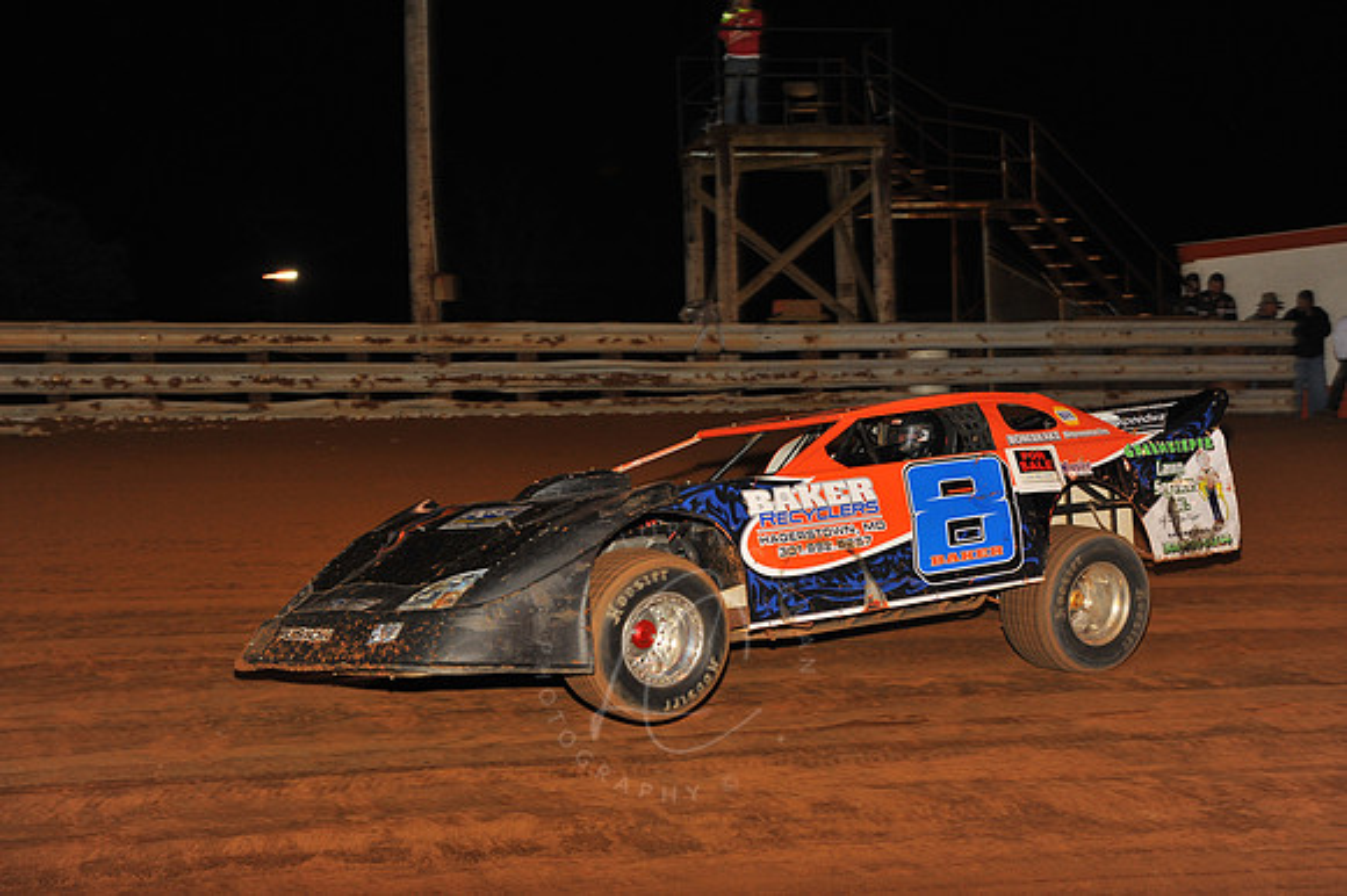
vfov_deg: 22.6
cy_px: 448
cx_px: 674
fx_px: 2244
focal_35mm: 60
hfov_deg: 33.4
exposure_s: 1/320
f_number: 7.1
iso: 800
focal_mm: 60
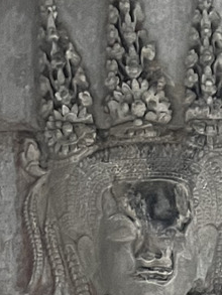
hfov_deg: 10.4
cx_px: 222
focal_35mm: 142
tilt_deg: +7.0
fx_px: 1213
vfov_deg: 12.0
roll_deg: -0.6
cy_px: 627
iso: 500
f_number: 1.5
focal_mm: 5.7
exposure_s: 1/43
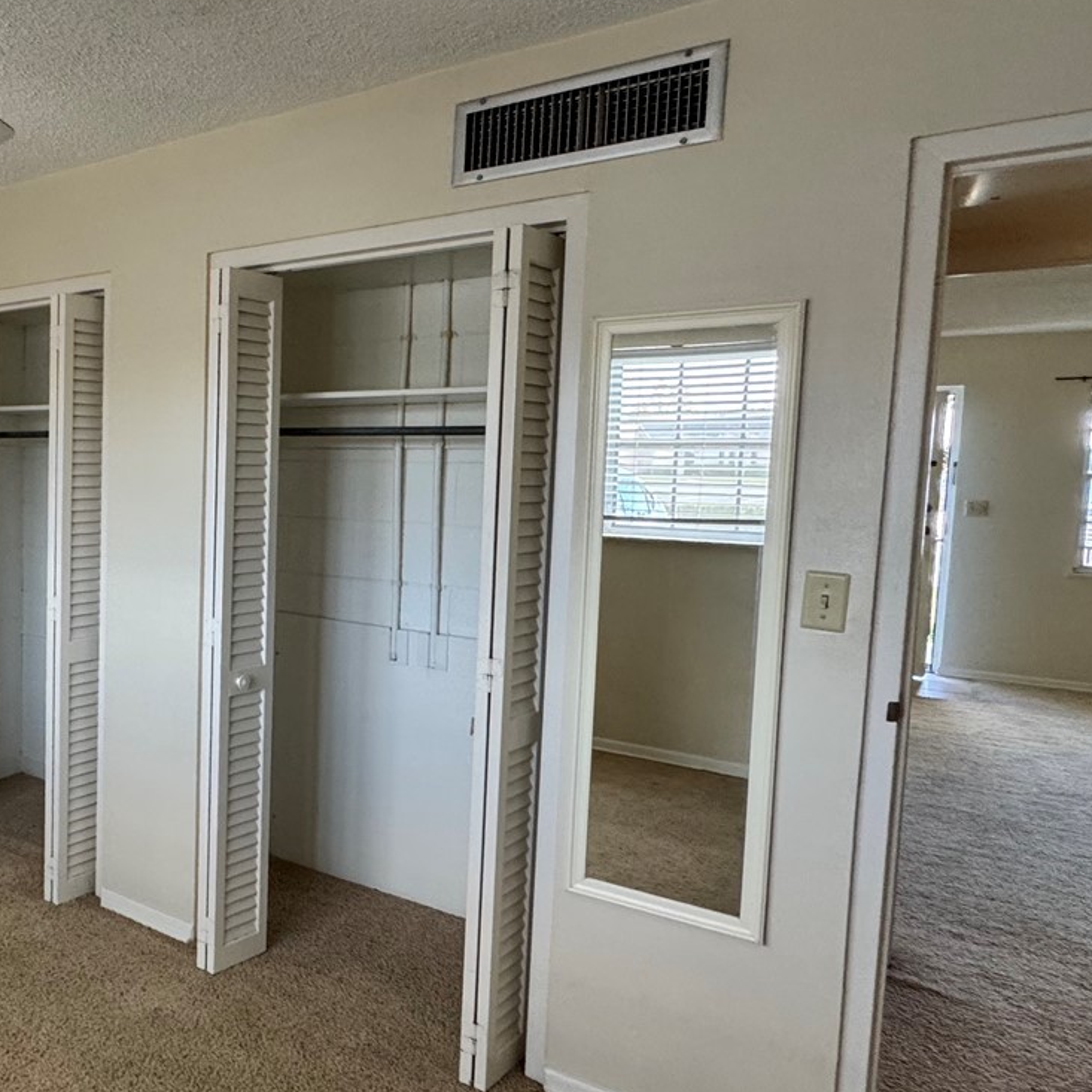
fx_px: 964
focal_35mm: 27
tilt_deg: -3.2
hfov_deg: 52.0
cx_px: 109
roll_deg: +0.4
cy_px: 538
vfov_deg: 59.1
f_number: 2.2
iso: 250
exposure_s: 1/120
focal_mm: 2.22
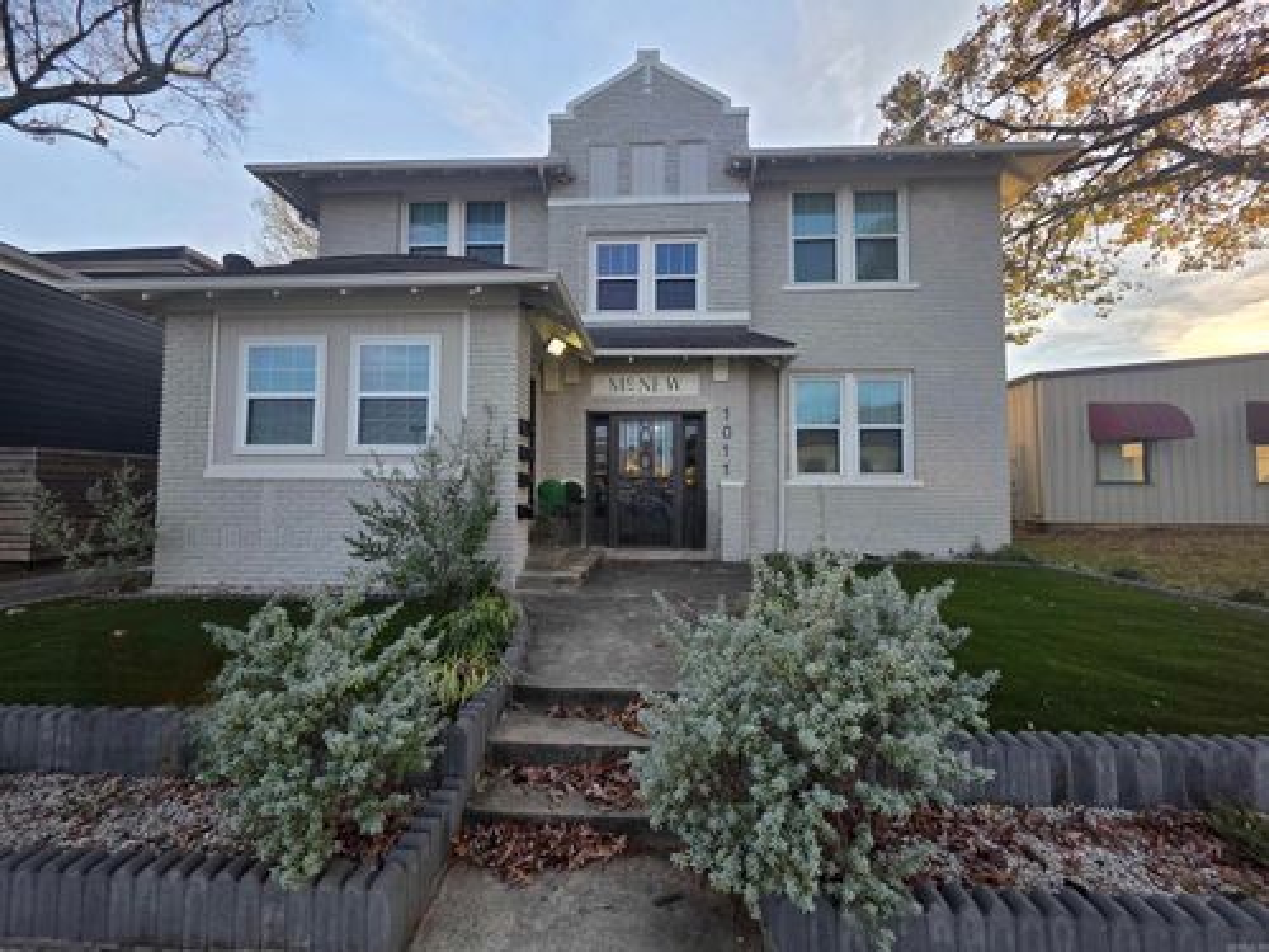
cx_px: 634
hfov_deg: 106.2
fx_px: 477
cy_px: 476
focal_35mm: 13
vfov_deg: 89.9
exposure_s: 1/476
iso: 40
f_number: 1.9
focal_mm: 2.2
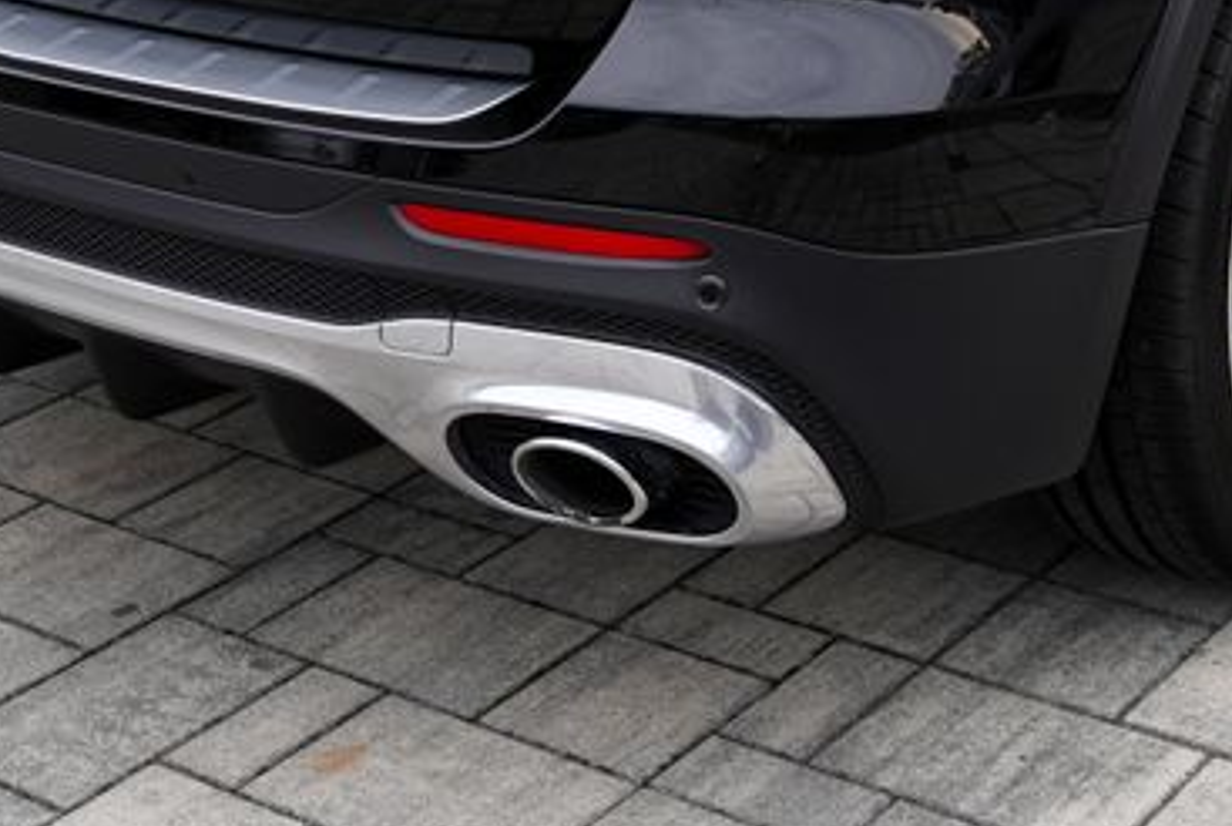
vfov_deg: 16.0
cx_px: 836
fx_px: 2776
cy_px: -255
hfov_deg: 24.9
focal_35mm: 81
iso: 100
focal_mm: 29
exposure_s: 1/100
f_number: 5
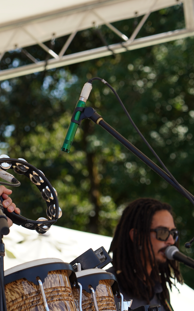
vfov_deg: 9.2
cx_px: -1
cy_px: 156
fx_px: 1929
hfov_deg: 5.7
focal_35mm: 228
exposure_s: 1/250
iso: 100
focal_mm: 105
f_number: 5
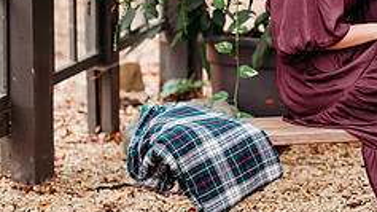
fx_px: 2178
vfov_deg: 5.5
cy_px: 6
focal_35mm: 218
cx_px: 409
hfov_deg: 9.8
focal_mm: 85
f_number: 2.2
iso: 320
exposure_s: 1/200
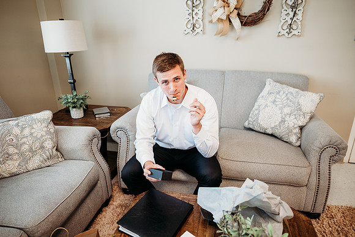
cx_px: 178
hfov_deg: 73.7
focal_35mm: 24
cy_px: 118
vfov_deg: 53.2
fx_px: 237
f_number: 2.5
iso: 400
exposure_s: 1/160
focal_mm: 24
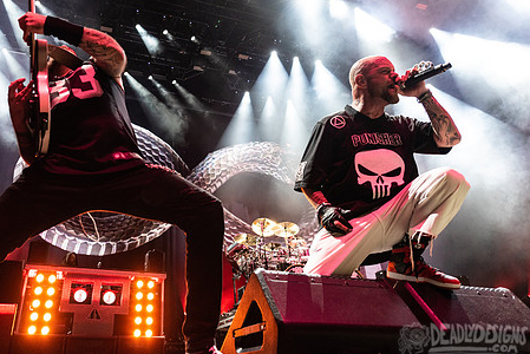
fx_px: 457
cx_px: 196
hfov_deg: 59.4
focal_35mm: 31
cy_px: 136
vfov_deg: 42.1
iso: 2000
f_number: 3.2
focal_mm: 24
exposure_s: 1/500
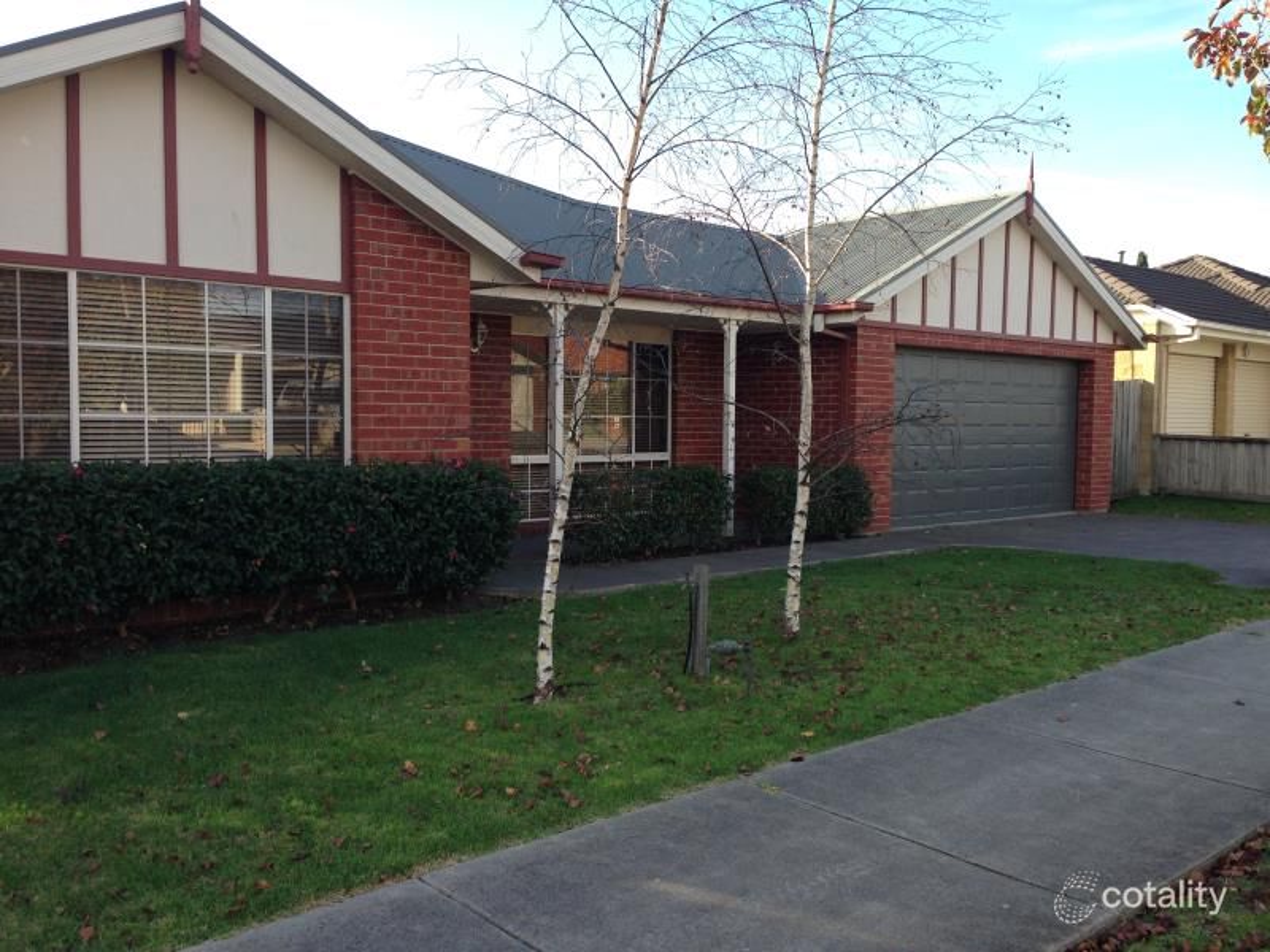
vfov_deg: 42.9
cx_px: 635
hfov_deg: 55.4
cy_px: 476
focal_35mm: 33
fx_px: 1211
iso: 50
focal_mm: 4.12
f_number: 2.4
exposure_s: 1/371
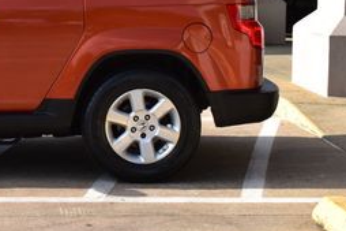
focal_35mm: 121
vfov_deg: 11.1
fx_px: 1162
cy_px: -31
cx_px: -60
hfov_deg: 16.3
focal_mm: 32
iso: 400
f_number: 11
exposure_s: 1/500
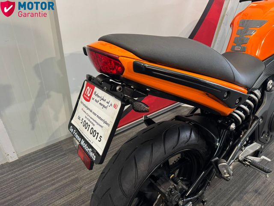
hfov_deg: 71.6
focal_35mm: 24
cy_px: 103
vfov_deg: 56.8
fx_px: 190
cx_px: 137
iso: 400
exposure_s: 1/50
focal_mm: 6.76
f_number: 1.78
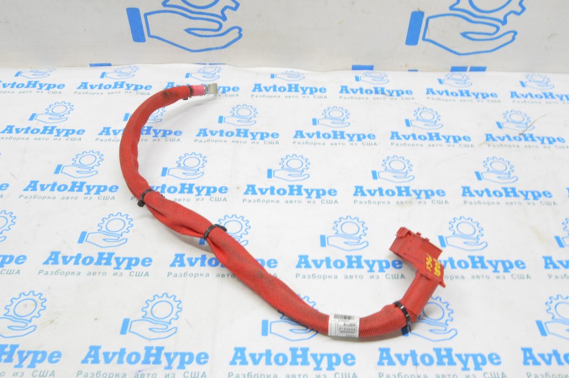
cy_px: 189
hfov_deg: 57.3
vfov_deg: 39.9
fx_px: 521
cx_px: 284
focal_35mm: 33
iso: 6400
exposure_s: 1/15
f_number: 20
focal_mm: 22
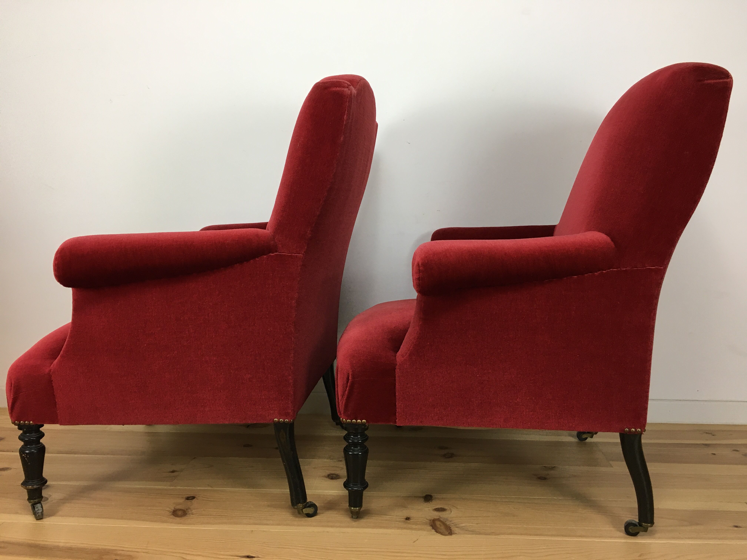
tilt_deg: -6.7
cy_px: 280
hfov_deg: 61.7
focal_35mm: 29
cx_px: 374
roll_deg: +0.5
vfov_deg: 48.2
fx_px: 626
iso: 50
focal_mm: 4.15
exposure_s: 1/33
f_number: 2.2
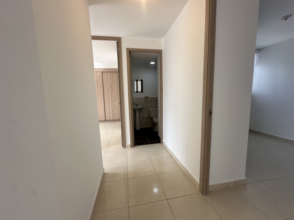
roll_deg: +0.6
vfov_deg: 85.7
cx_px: 147
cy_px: 110
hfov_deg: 102.1
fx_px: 119
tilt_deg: -6.9
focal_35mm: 14
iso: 40
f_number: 2.2
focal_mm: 2.22
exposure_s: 1/179
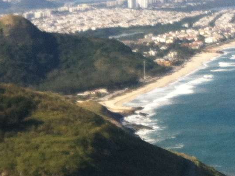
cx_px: 192
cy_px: 209
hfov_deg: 11.7
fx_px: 1138
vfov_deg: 8.7
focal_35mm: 168
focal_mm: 3.85
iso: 80
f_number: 2.8
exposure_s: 1/1257
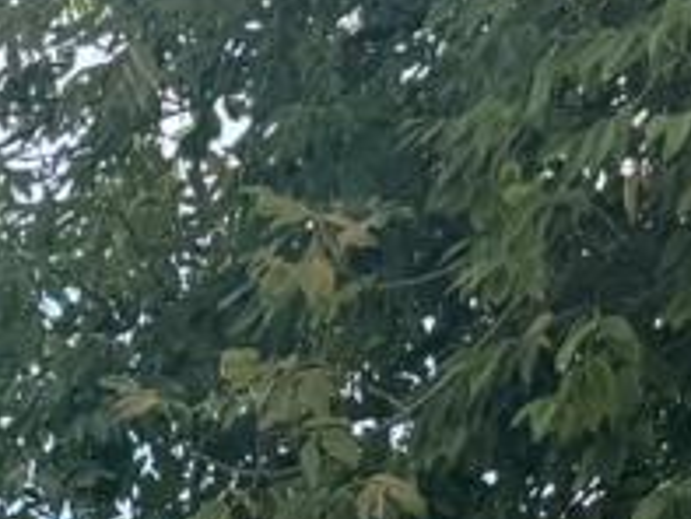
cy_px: 1759
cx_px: -407
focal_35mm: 183
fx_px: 3655
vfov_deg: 7.0
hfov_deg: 10.4
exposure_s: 1/2252
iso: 80
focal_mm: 6.76
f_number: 1.78
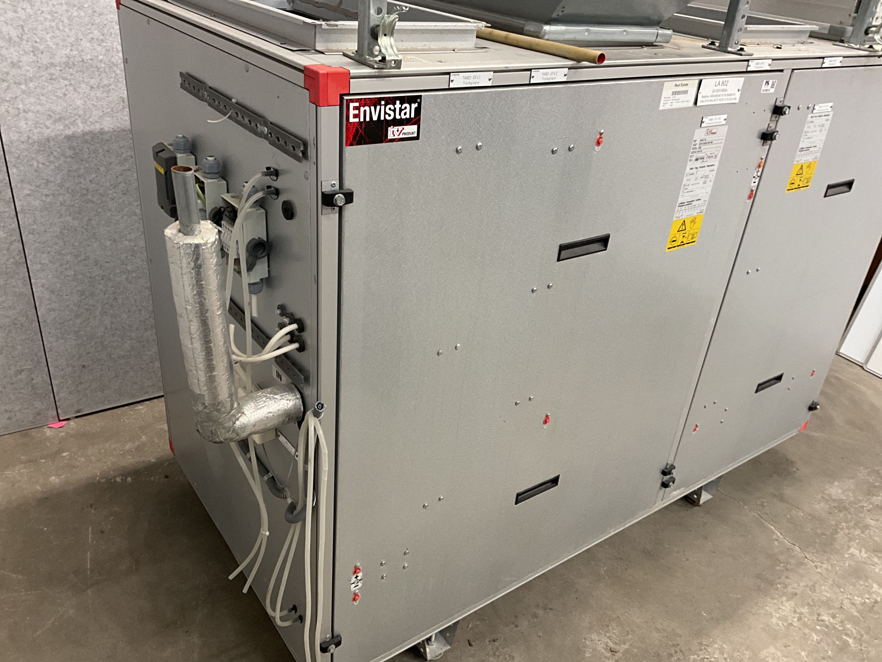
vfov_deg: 48.2
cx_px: 441
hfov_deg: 61.7
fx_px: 739
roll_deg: -6.7
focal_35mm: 29
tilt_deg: -28.6
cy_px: 331
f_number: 1.8
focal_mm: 3
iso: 125
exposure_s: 1/60
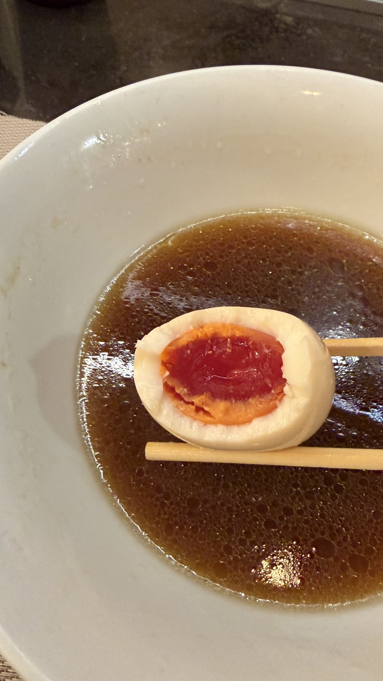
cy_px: 342
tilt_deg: -55.2
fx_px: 524
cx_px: 239
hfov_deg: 39.9
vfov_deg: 66.1
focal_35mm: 29
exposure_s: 1/50
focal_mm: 2.22
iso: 500
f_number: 2.2
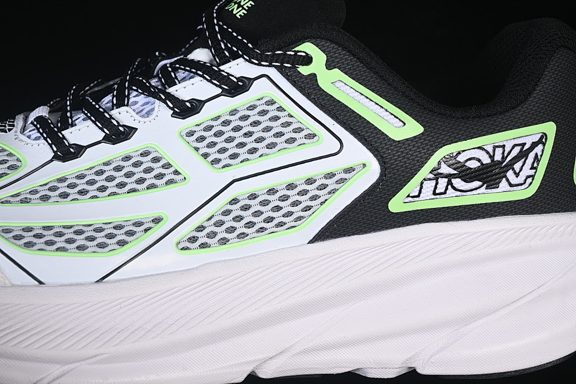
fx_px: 1152
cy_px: 192
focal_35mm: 72
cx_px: 288
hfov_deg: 28.1
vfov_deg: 18.9
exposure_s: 1/80
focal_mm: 48
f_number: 7.1
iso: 160
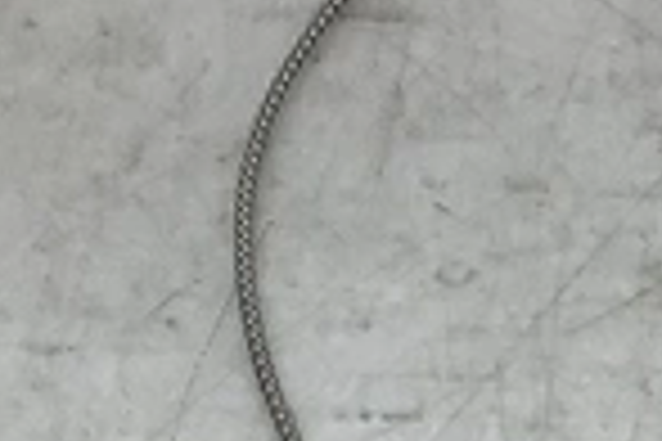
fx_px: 3034
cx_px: 676
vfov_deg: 8.2
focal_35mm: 165
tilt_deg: -48.0
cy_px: 650
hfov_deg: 12.3
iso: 40
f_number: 2.4
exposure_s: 1/120
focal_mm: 3.3
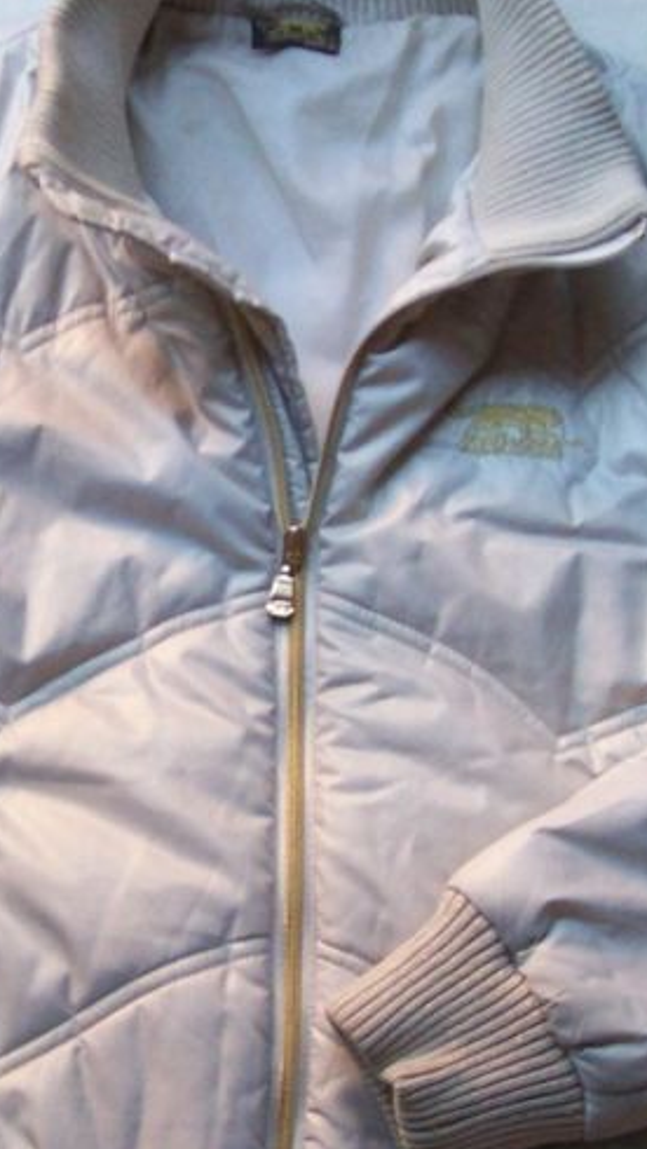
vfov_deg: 26.5
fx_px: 2437
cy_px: 610
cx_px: -7
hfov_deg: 14.9
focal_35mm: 80
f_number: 2.7
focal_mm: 6
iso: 160
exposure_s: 1/27.4
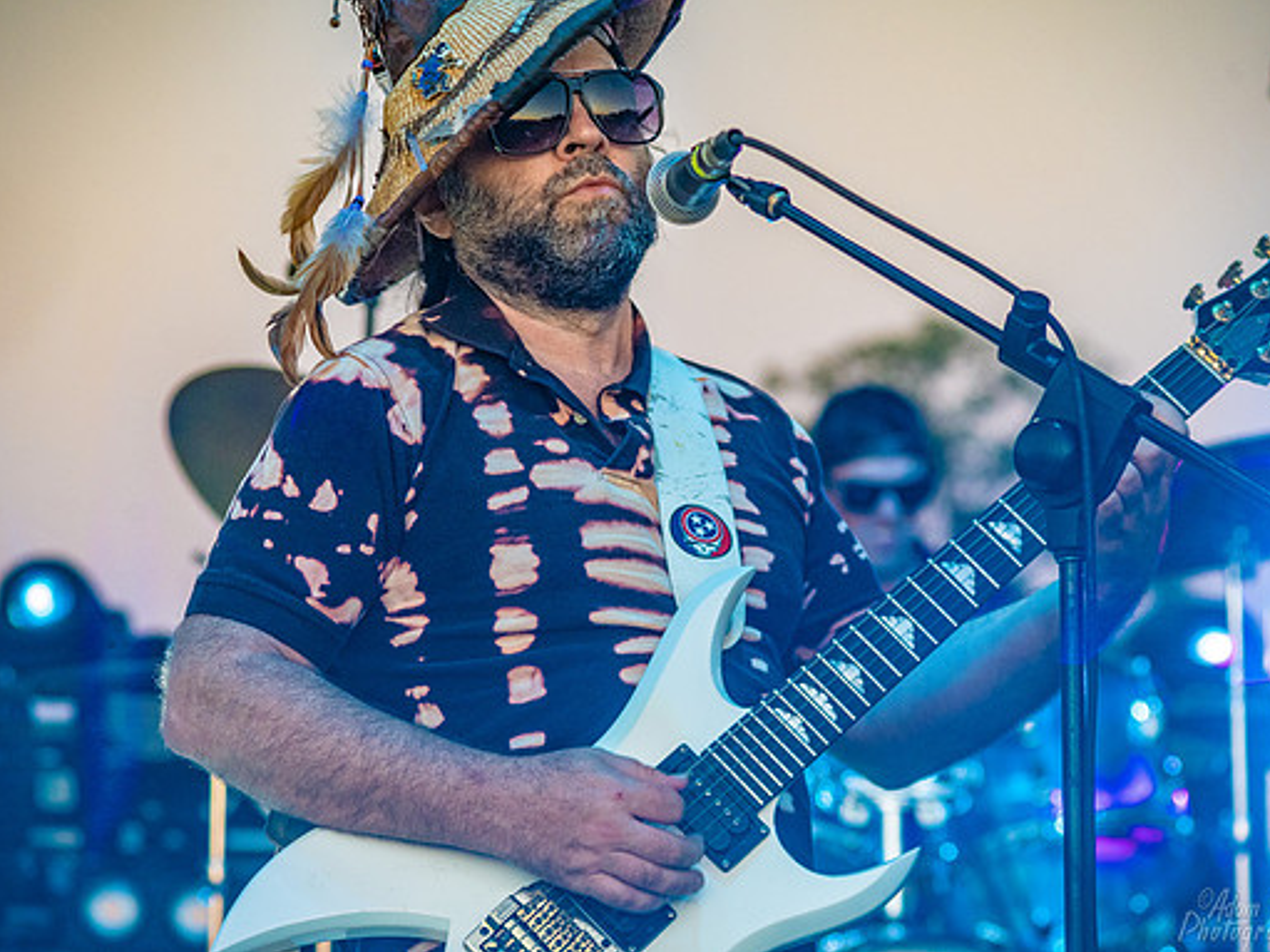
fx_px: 5209
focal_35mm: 142
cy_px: 474
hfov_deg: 13.9
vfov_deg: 10.4
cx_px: 634
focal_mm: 130
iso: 3200
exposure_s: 1/250
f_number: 5
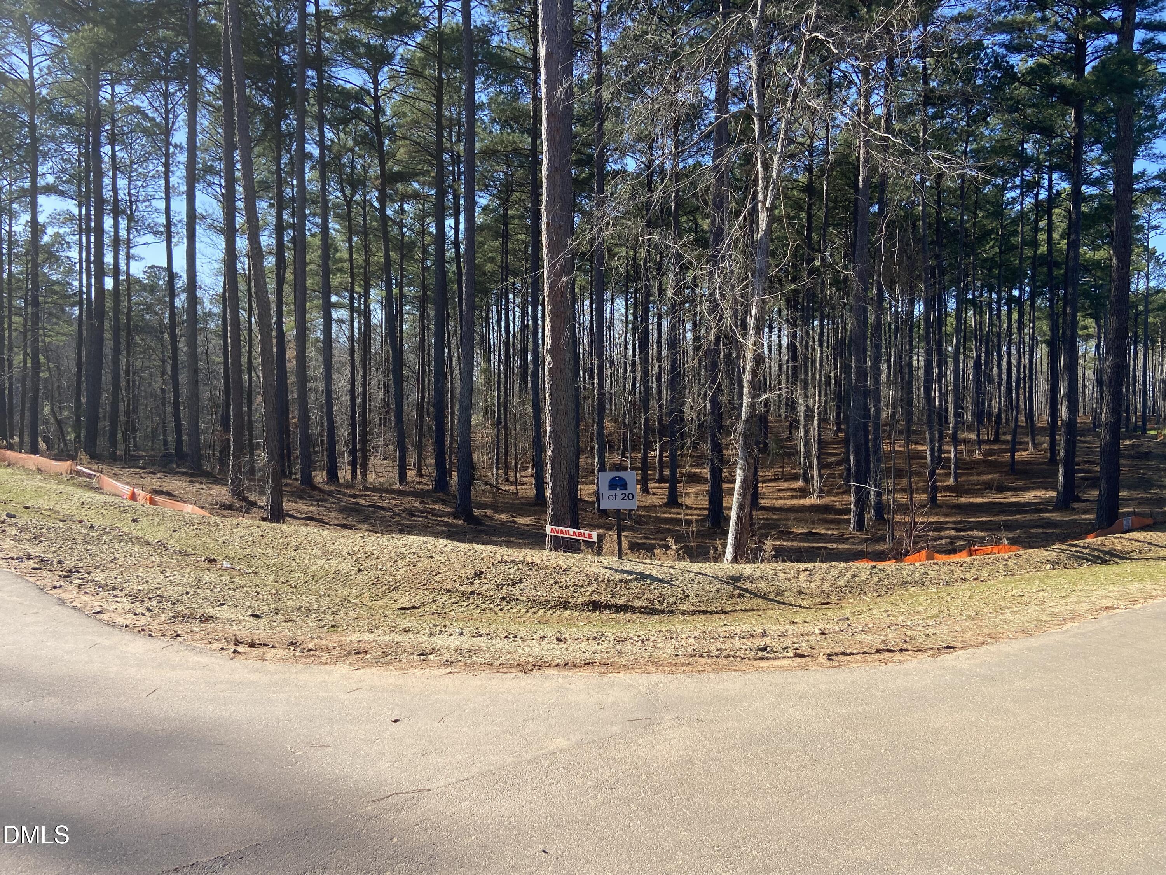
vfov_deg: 53.1
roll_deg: -2.0
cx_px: 583
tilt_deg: -2.9
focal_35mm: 26
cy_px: 438
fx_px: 876
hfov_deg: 67.3
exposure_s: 1/1093
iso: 32
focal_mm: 4.25
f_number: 1.8
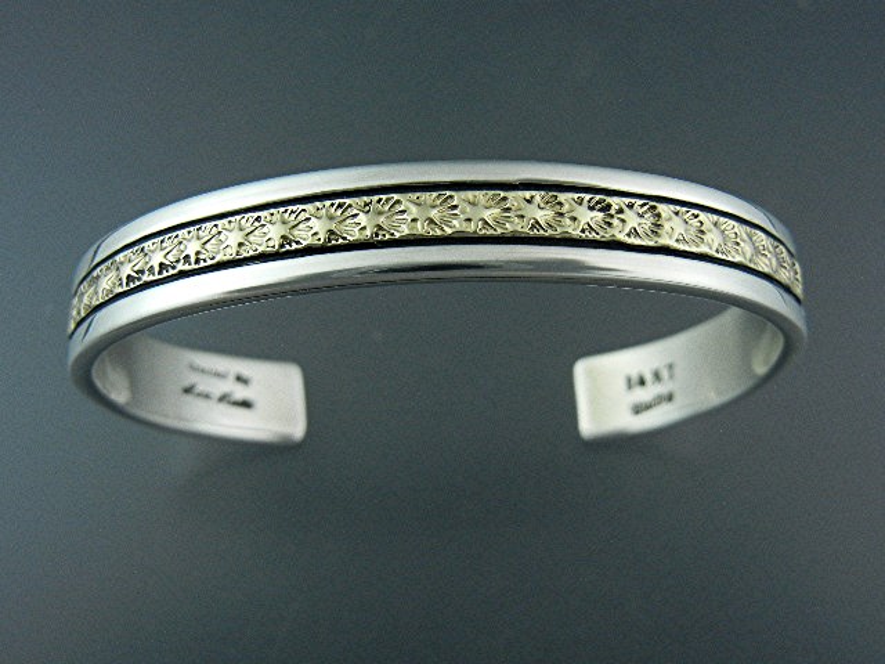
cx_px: 442
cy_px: 332
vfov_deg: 28.0
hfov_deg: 36.8
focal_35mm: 52
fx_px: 1329
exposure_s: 1/41.4
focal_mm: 9.3
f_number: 3.9
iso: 400
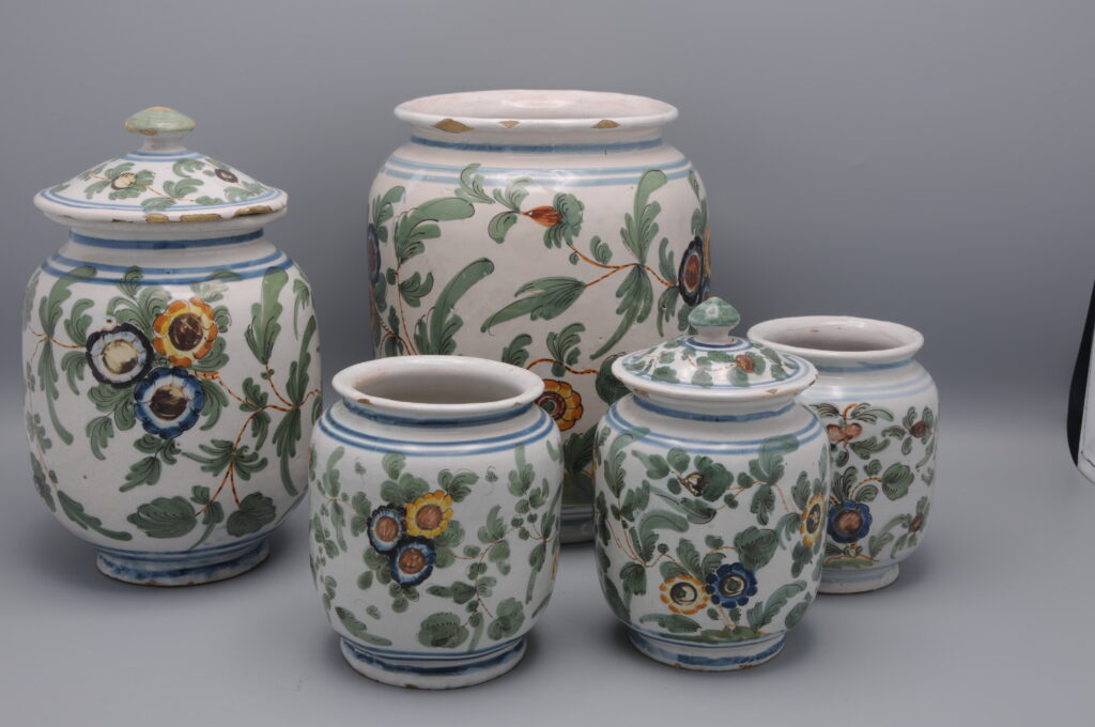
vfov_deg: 26.4
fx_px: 1549
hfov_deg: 38.9
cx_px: 548
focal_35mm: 51
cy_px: 364
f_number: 13
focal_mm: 34
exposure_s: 1/10
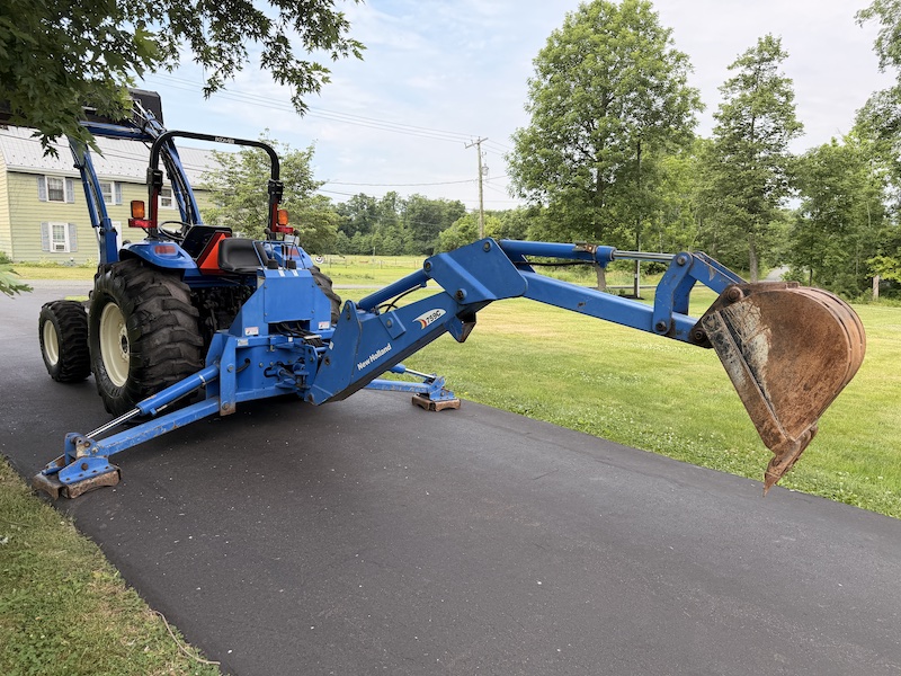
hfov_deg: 71.6
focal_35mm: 24
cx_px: 450
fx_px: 625
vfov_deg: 56.8
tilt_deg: -7.5
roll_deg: -1.1
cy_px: 338
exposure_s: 1/2000
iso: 100
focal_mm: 6.76
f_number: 1.78
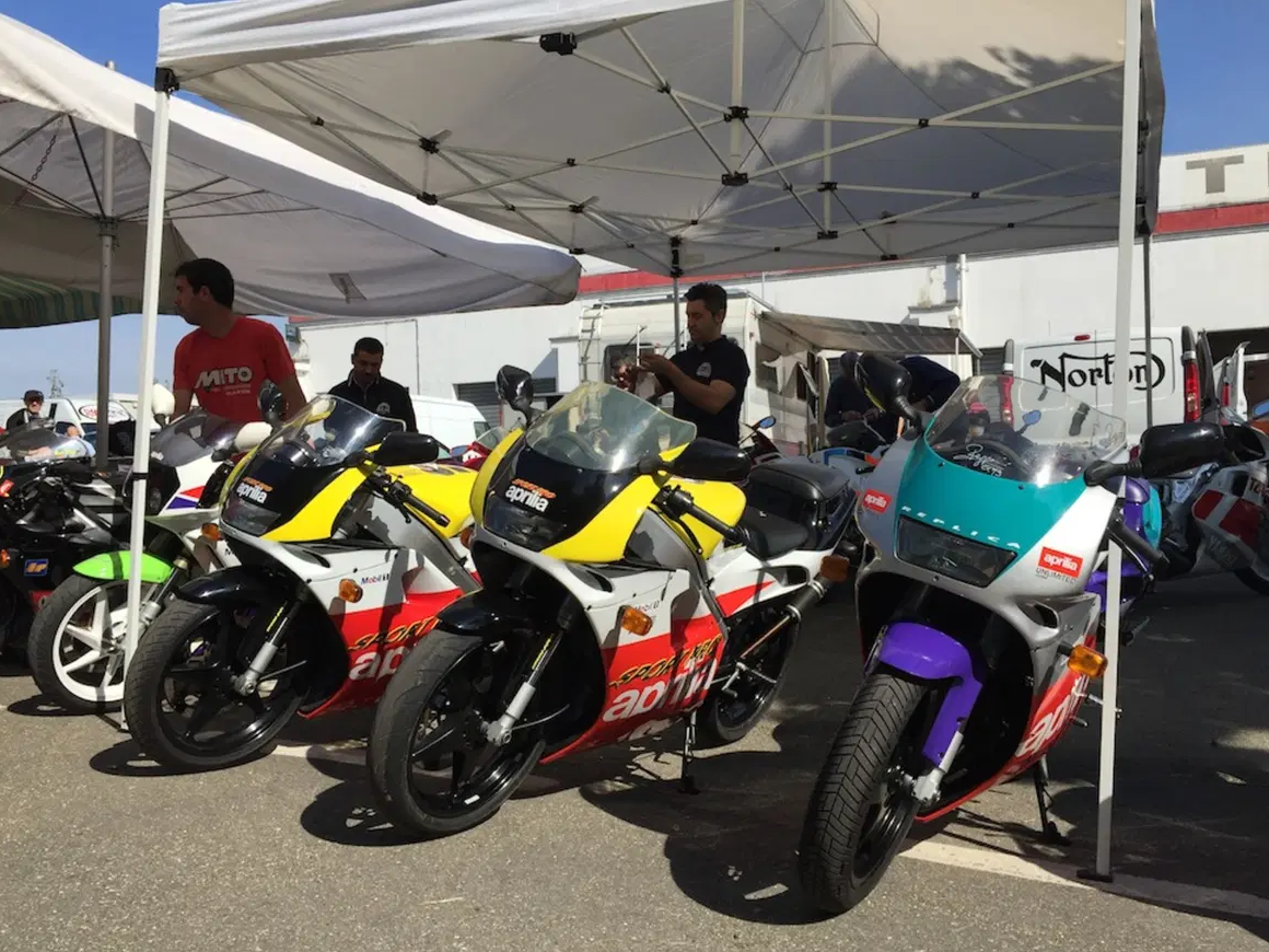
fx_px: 1100
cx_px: 650
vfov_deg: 46.8
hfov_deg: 60.0
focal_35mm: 30
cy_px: 491
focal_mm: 4.15
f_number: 2.2
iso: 32
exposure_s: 1/2825
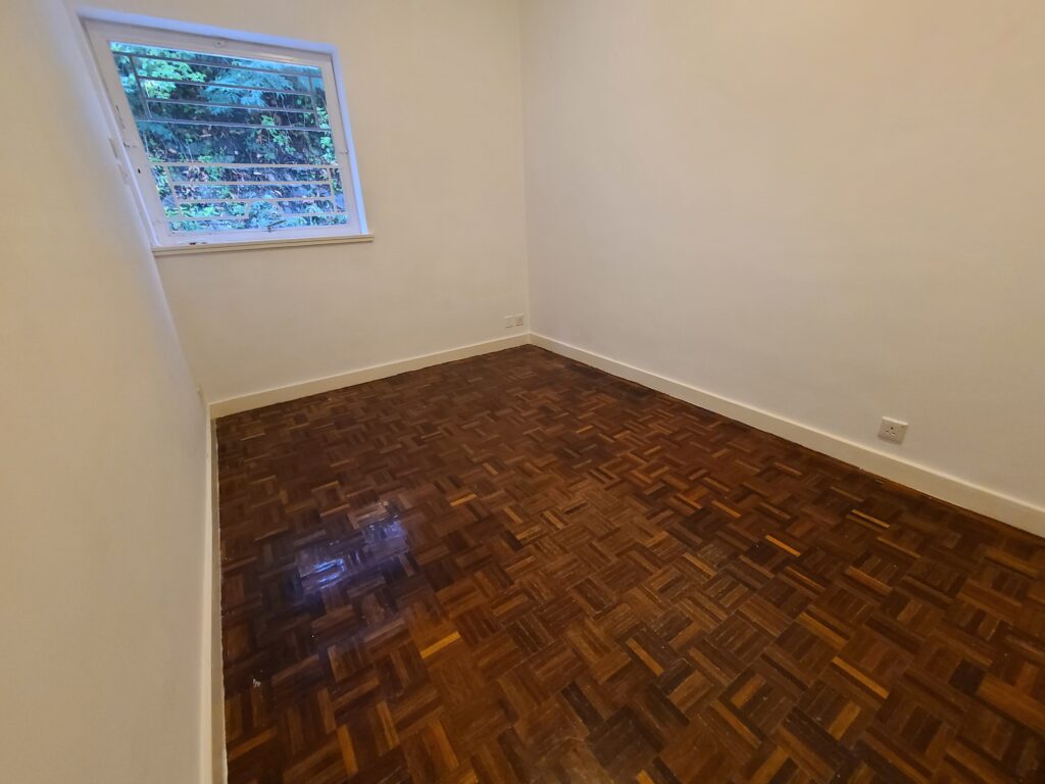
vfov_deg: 89.9
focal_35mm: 13
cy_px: 392
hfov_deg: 106.2
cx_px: 522
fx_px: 392
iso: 640
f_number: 2.2
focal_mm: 2.2
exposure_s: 1/25
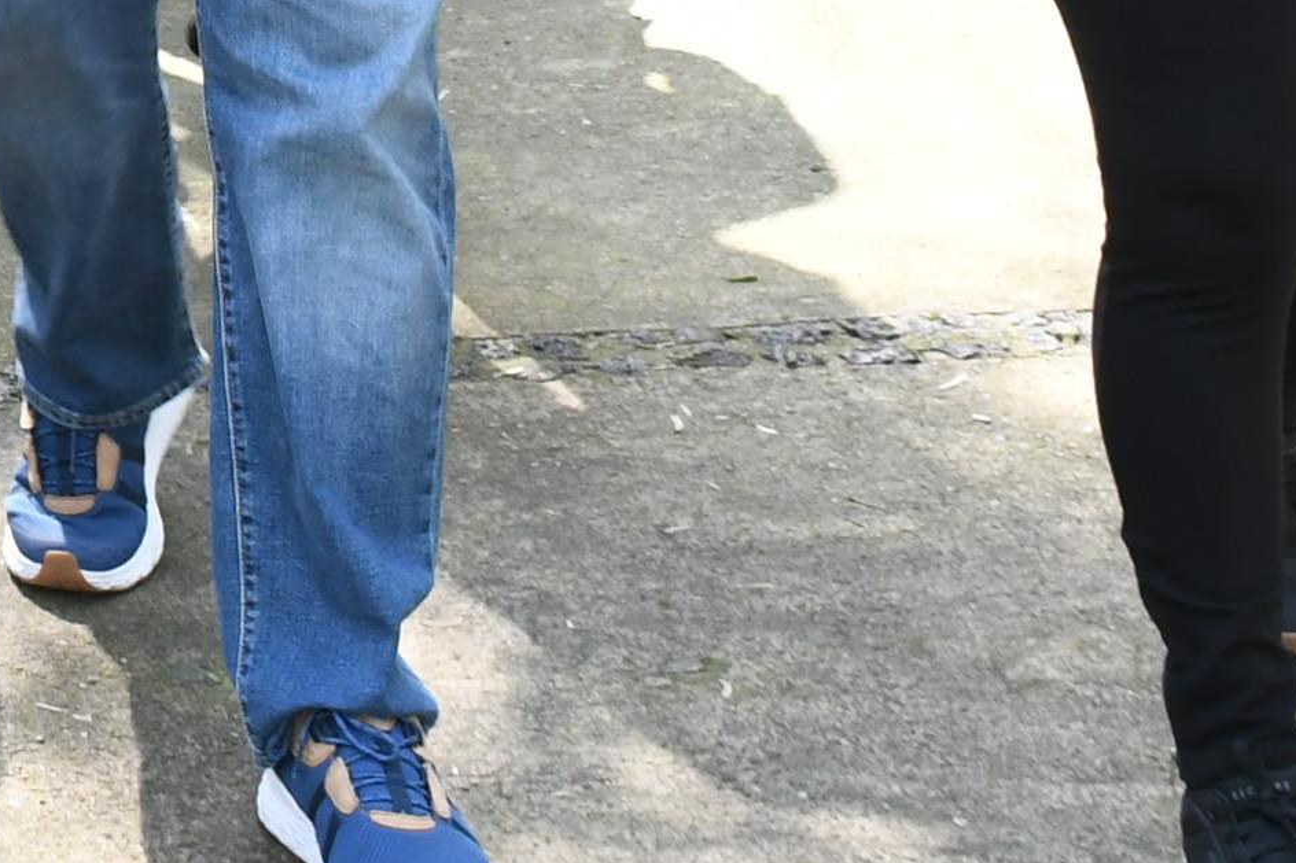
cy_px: -594
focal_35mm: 146
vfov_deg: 9.1
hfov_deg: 13.3
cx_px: -641
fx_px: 5255
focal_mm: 22
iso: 640
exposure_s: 1/100
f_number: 8
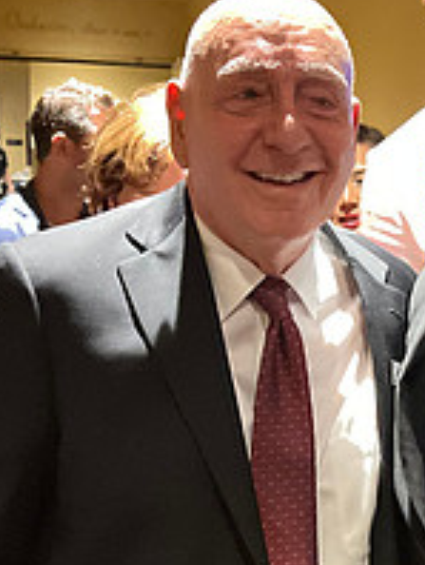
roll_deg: -2.3
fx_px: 1241
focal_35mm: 76
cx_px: 375
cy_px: 354
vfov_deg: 25.6
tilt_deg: -10.5
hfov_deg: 19.1
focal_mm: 5.7
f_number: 1.5
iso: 1000
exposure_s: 1/30
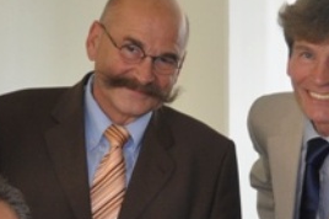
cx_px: 200
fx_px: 1150
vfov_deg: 10.6
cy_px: 295
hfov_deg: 16.3
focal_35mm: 126
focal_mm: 22
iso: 720
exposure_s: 1/125
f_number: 3.8
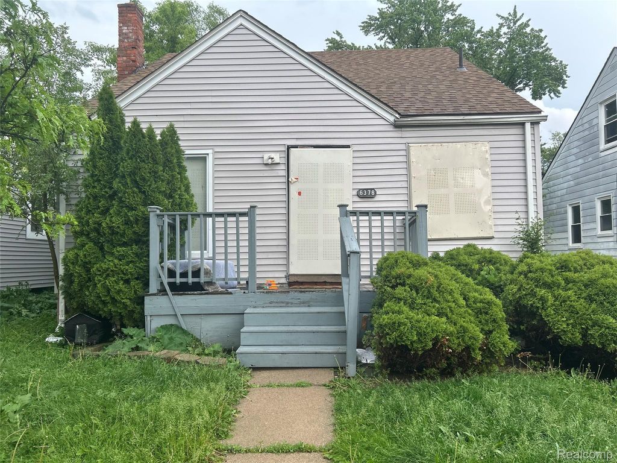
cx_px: 308
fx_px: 463
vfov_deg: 53.1
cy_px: 232
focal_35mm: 26
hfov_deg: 67.3
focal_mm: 5.7
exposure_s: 1/239
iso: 40
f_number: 1.5
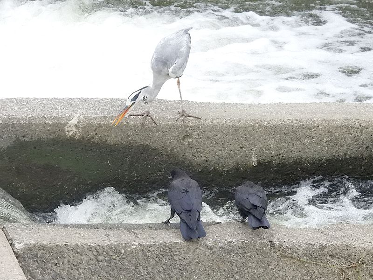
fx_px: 4095
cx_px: 186
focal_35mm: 380
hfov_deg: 5.2
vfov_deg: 3.9
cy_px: 140
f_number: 5
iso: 1600
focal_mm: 67.8
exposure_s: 1/1600
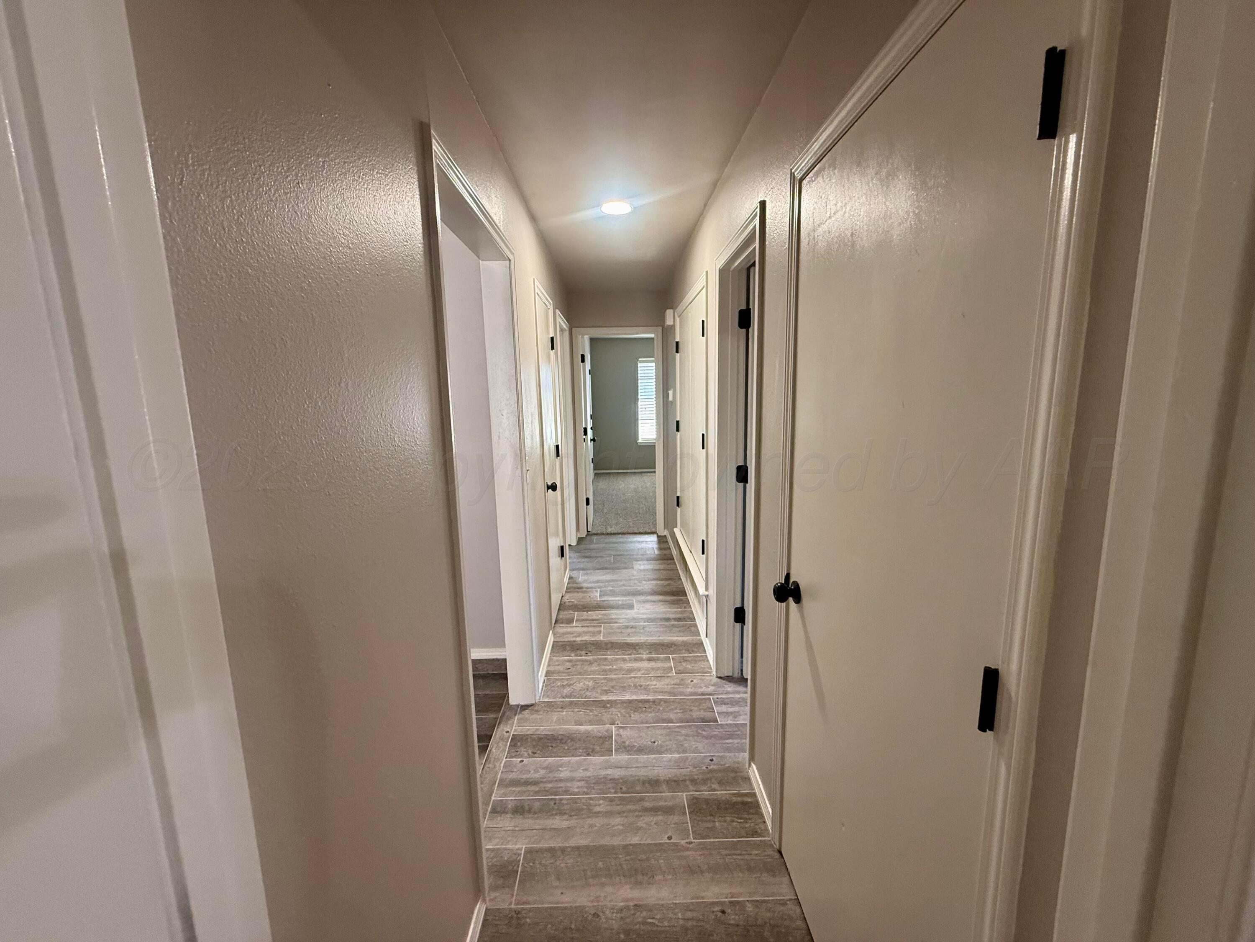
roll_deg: +1.4
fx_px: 508
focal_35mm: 14
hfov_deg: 102.1
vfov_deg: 85.7
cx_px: 628
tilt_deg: -7.9
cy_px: 471
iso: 200
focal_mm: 2.22
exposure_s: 1/60
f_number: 2.2
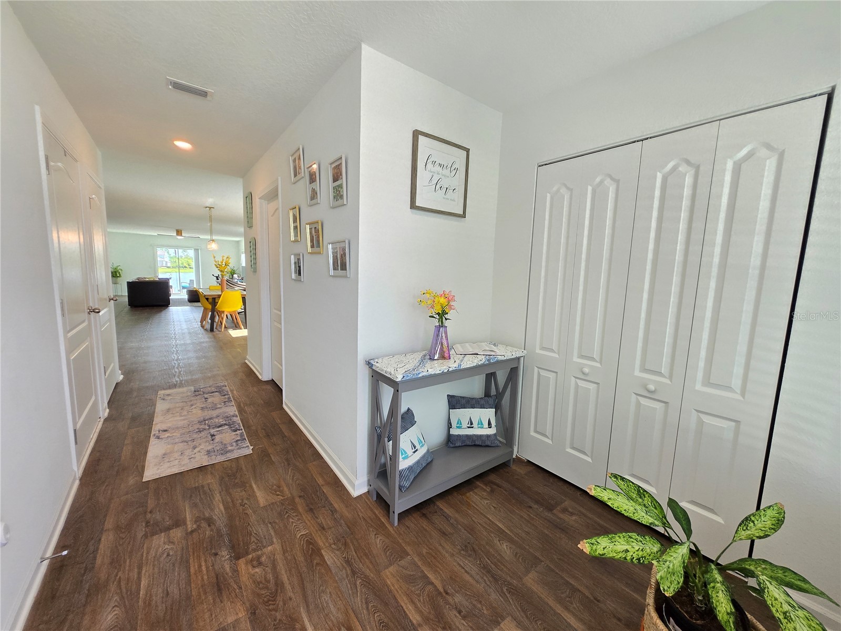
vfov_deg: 89.9
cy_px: 316
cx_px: 420
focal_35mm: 13
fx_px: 316
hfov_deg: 106.2
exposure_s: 1/60
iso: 80
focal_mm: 1.7
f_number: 2.2
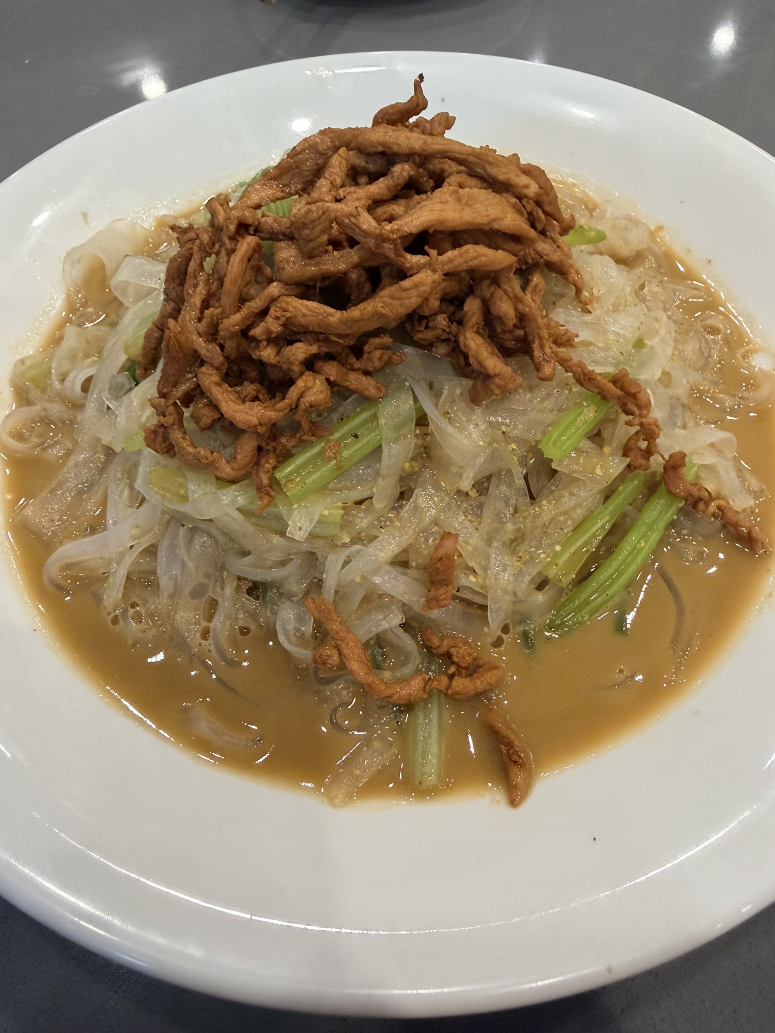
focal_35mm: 24
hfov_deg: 56.8
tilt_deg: -54.1
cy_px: 516
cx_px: 388
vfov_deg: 71.6
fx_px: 716
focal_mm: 2.22
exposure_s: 1/121
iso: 320
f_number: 2.2
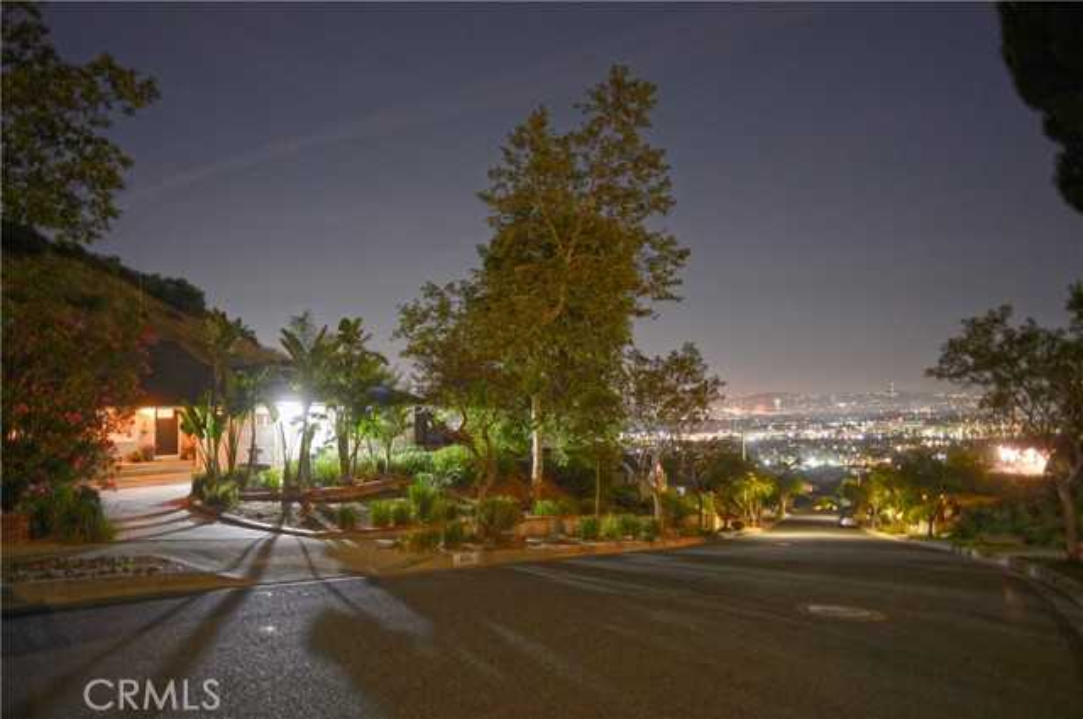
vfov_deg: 26.9
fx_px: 1502
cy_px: 360
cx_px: 542
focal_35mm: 50
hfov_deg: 39.6
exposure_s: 1/1.6
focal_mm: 50
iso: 640
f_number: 1.4
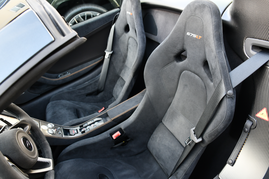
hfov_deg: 67.4
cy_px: 90
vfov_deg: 47.9
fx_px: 202
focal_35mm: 27
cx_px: 134
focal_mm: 18
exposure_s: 1/80
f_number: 4.5
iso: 400
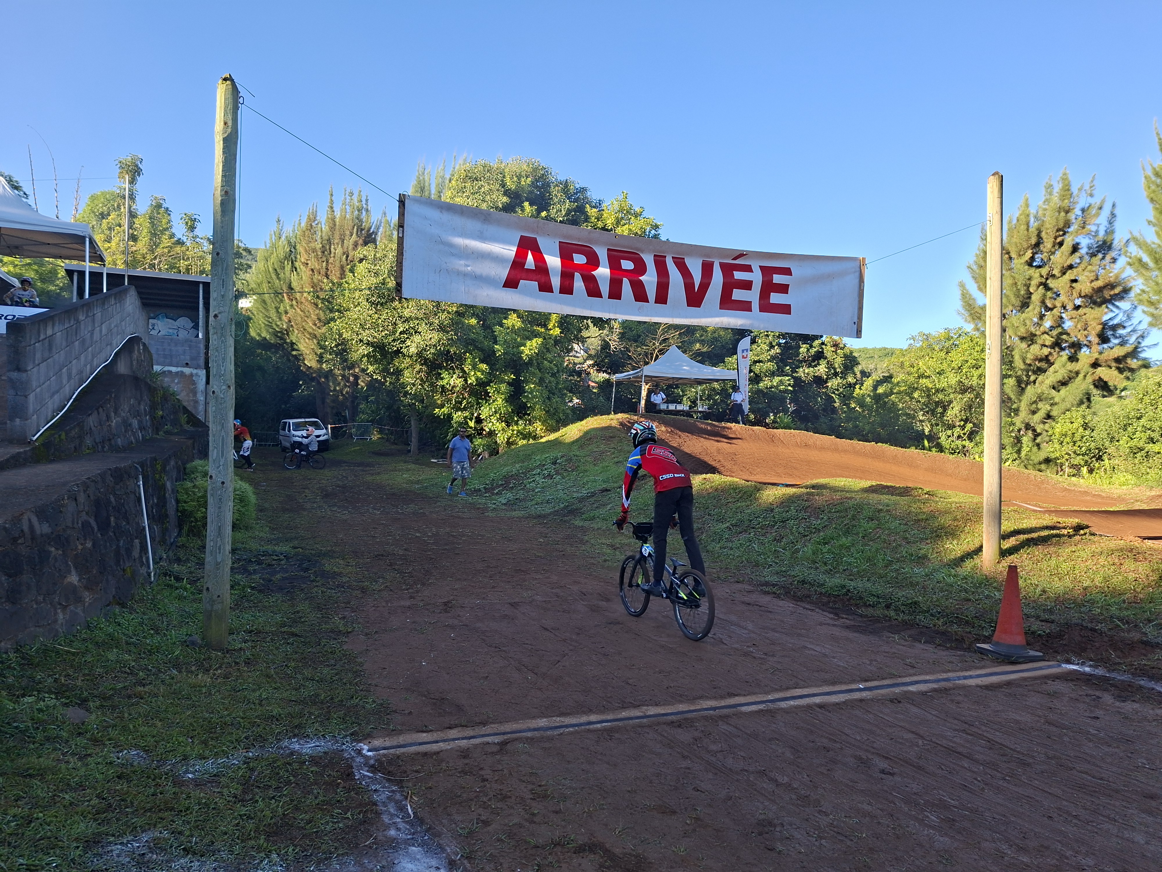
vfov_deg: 58.9
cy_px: 436
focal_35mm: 23
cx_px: 581
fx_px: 772
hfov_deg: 73.9
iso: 50
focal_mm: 5.54
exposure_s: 1/826
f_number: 1.8
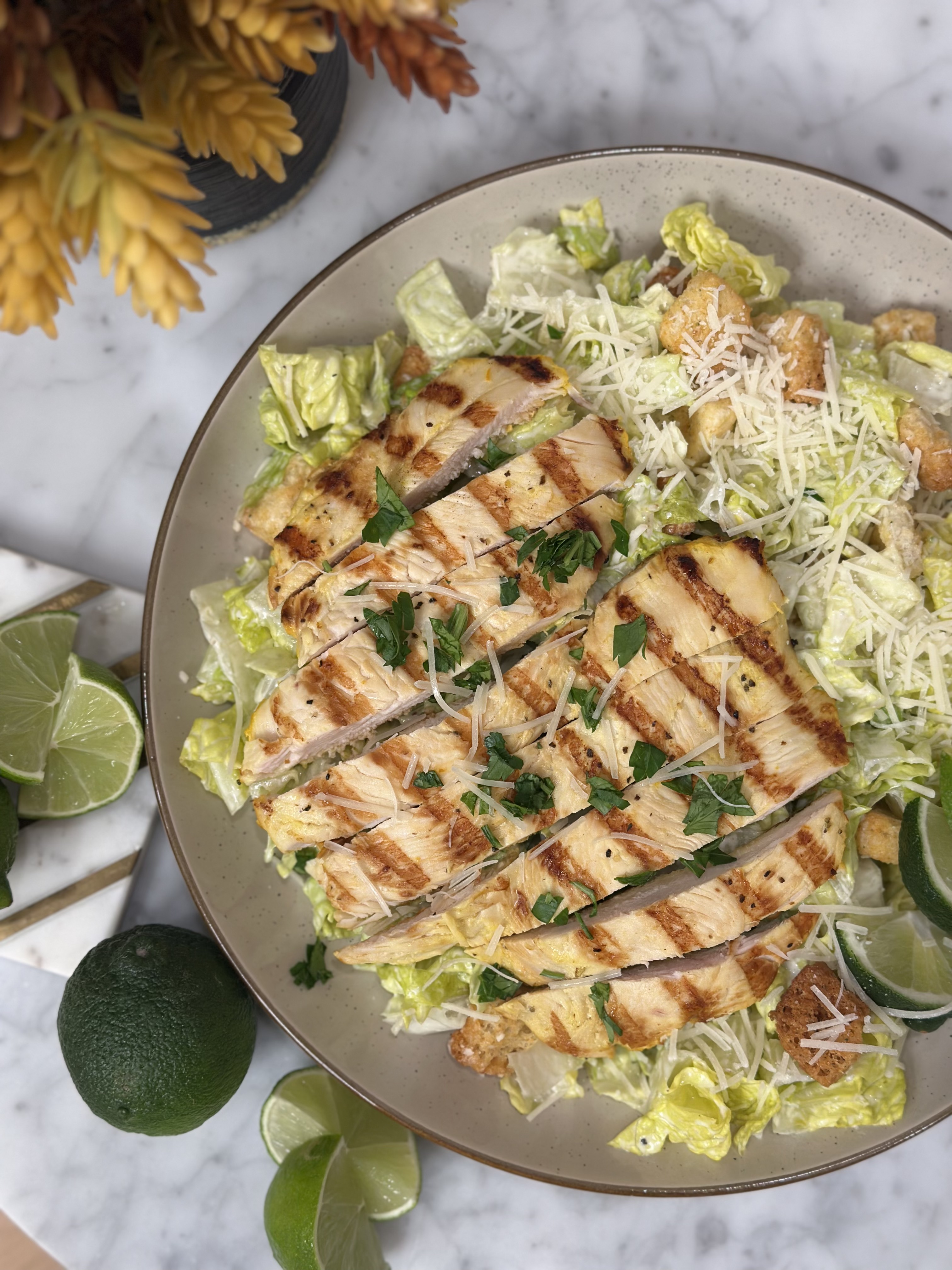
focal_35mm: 48
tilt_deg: -87.5
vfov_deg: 39.7
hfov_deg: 30.3
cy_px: 635
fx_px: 1760
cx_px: 476
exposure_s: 1/60
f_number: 1.78
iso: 100
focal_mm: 6.86
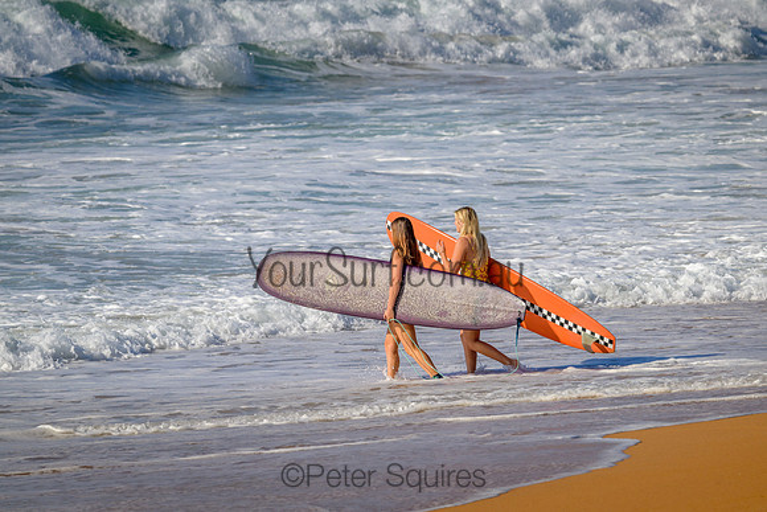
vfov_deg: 3.0
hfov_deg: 4.5
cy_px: 256
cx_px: 384
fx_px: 9802
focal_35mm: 460
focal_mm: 460
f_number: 10
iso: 360
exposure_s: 1/2000
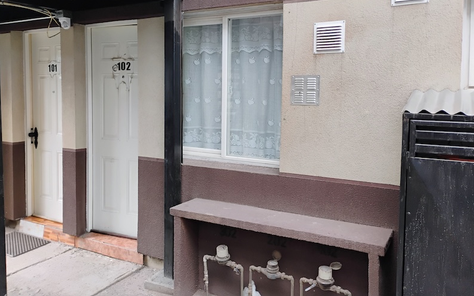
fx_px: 388
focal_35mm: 30
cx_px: 239
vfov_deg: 41.6
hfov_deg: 62.9
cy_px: 117
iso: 341
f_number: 1.8
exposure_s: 1/50
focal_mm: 4.26
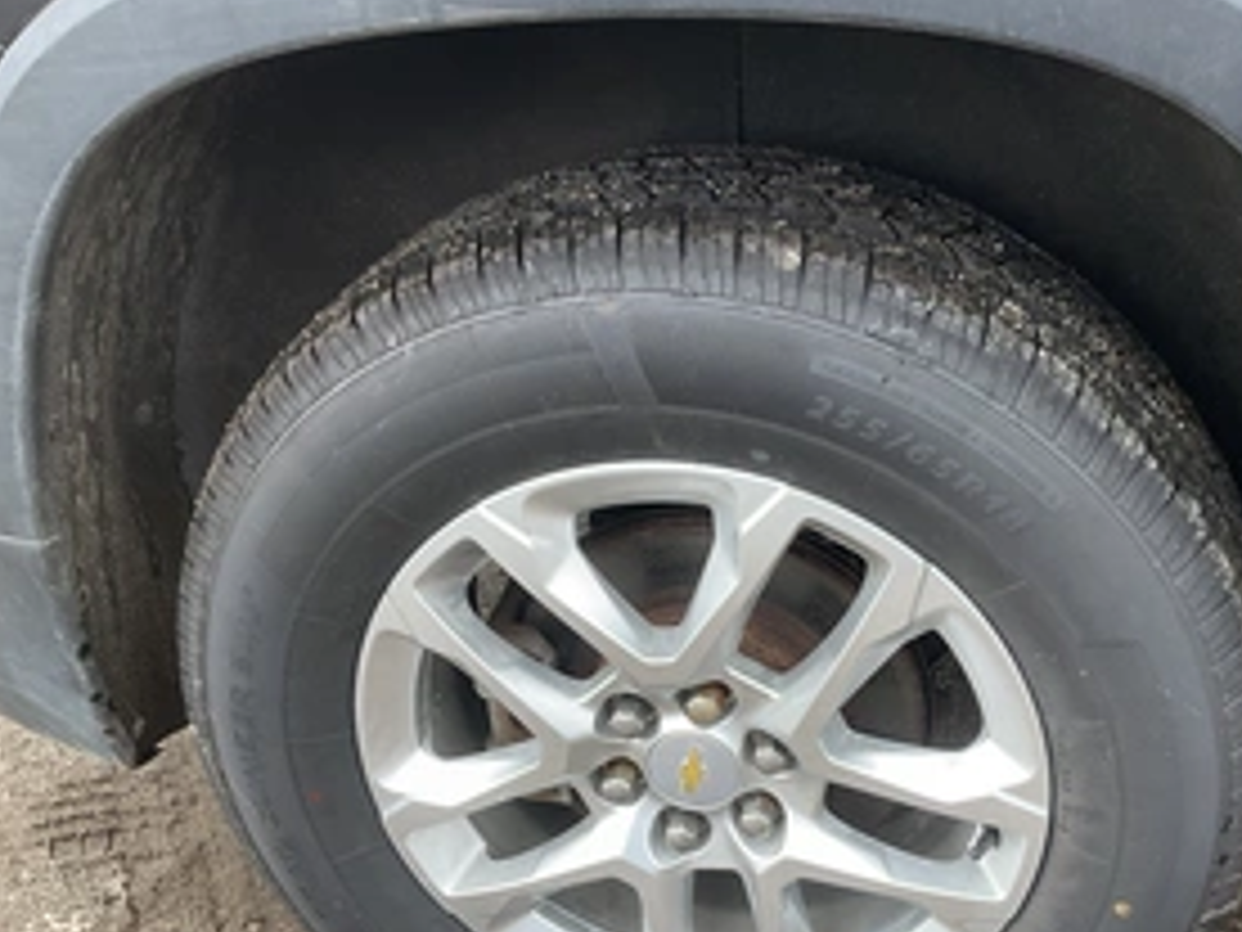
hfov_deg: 44.7
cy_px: 657
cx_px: 698
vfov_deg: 33.9
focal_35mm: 42
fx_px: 1507
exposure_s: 1/223
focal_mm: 3
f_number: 1.8
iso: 20
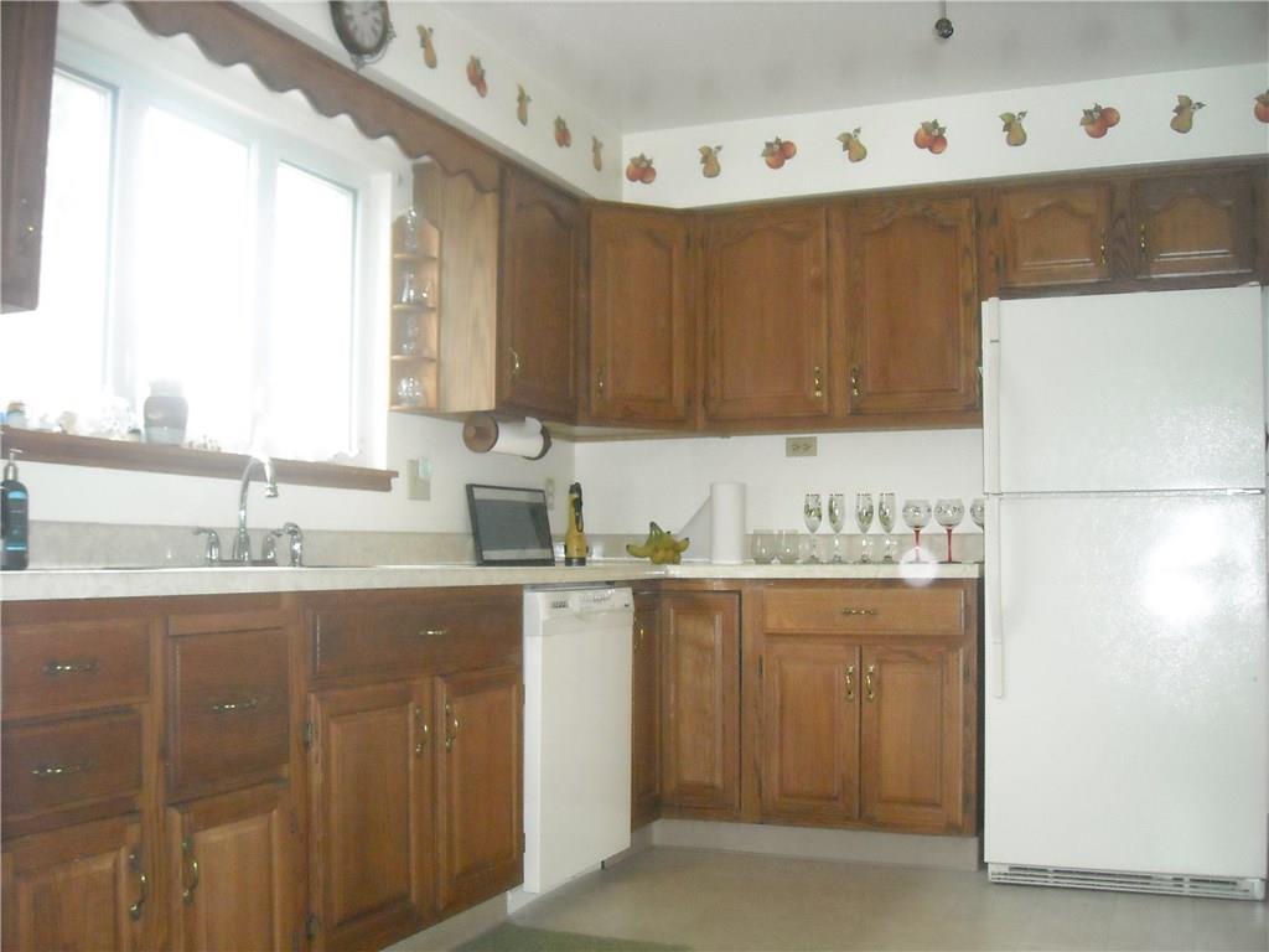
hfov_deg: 52.6
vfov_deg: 40.7
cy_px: 476
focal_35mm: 35
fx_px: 1283
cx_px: 634
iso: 800
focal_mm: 5.7
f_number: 2.8
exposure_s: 1/60
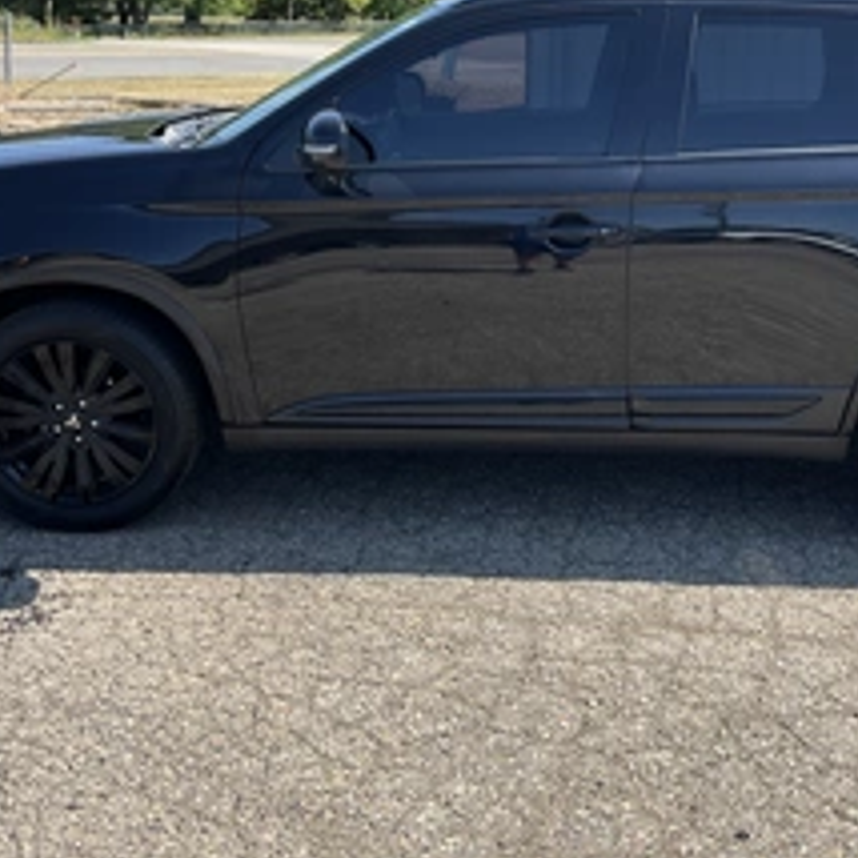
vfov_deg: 35.0
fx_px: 1346
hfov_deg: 35.1
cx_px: 549
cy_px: 273
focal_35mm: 48
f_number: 1.8
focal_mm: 3
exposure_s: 1/804
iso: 25
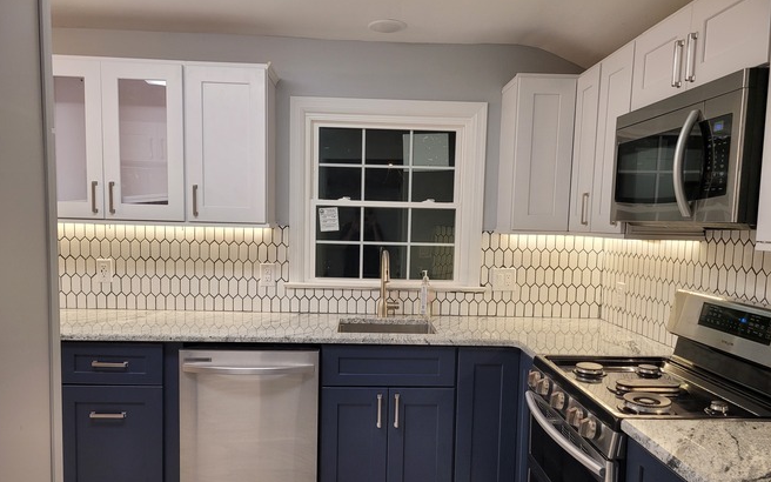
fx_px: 588
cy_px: 270
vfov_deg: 44.5
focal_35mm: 28
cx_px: 384
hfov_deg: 66.5
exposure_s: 1/120
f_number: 1.8
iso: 160
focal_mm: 5.4
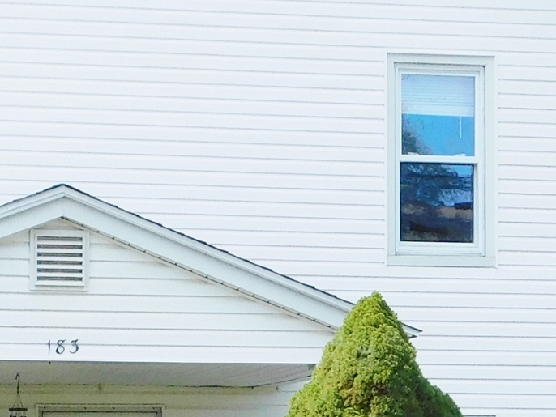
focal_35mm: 179
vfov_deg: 8.2
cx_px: 79
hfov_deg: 11.0
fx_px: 2876
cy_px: 494
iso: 125
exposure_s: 1/800
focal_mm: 7.1
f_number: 3.6
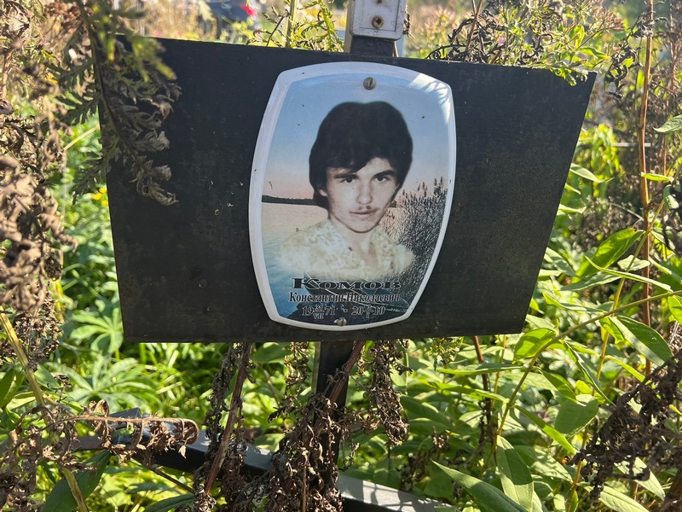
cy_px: 256
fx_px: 512
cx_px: 341
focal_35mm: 26
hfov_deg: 67.3
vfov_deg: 53.1
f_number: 1.5
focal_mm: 5.7
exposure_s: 1/591
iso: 50
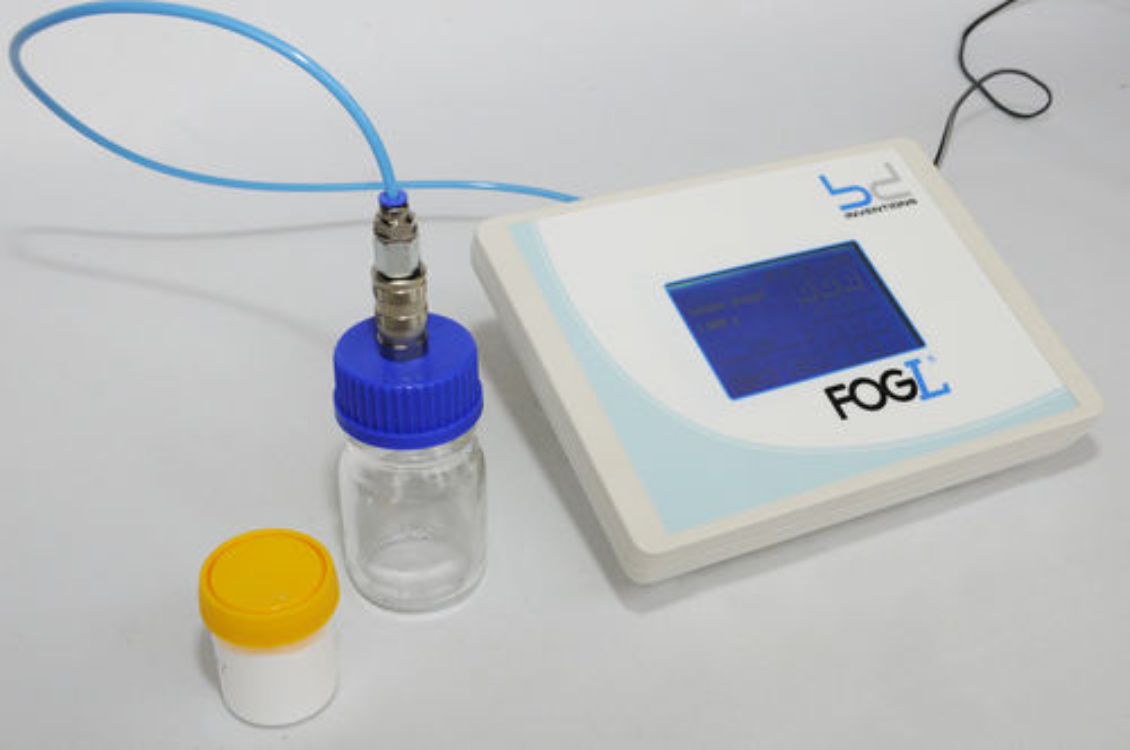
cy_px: 375
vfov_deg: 34.1
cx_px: 565
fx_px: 1223
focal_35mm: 39
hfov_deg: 49.6
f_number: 9
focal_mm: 26
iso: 640
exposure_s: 1/250
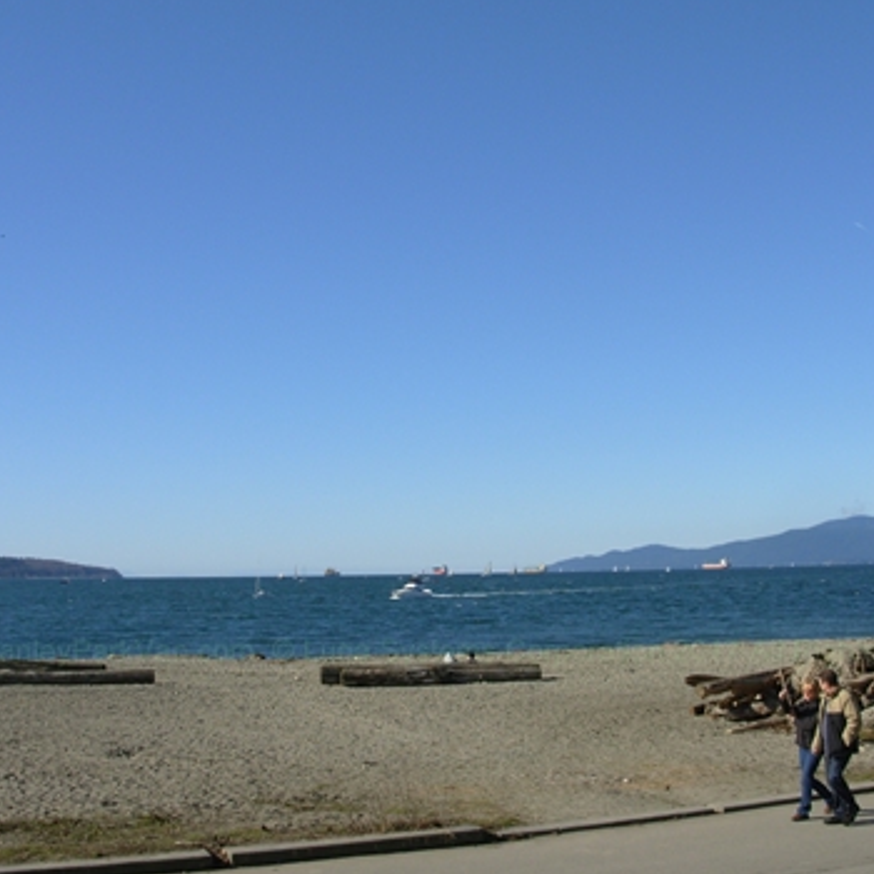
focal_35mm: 46
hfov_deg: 36.7
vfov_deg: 36.8
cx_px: 494
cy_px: 435
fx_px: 1314
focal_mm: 6.3
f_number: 4.9
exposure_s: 1/592
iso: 50
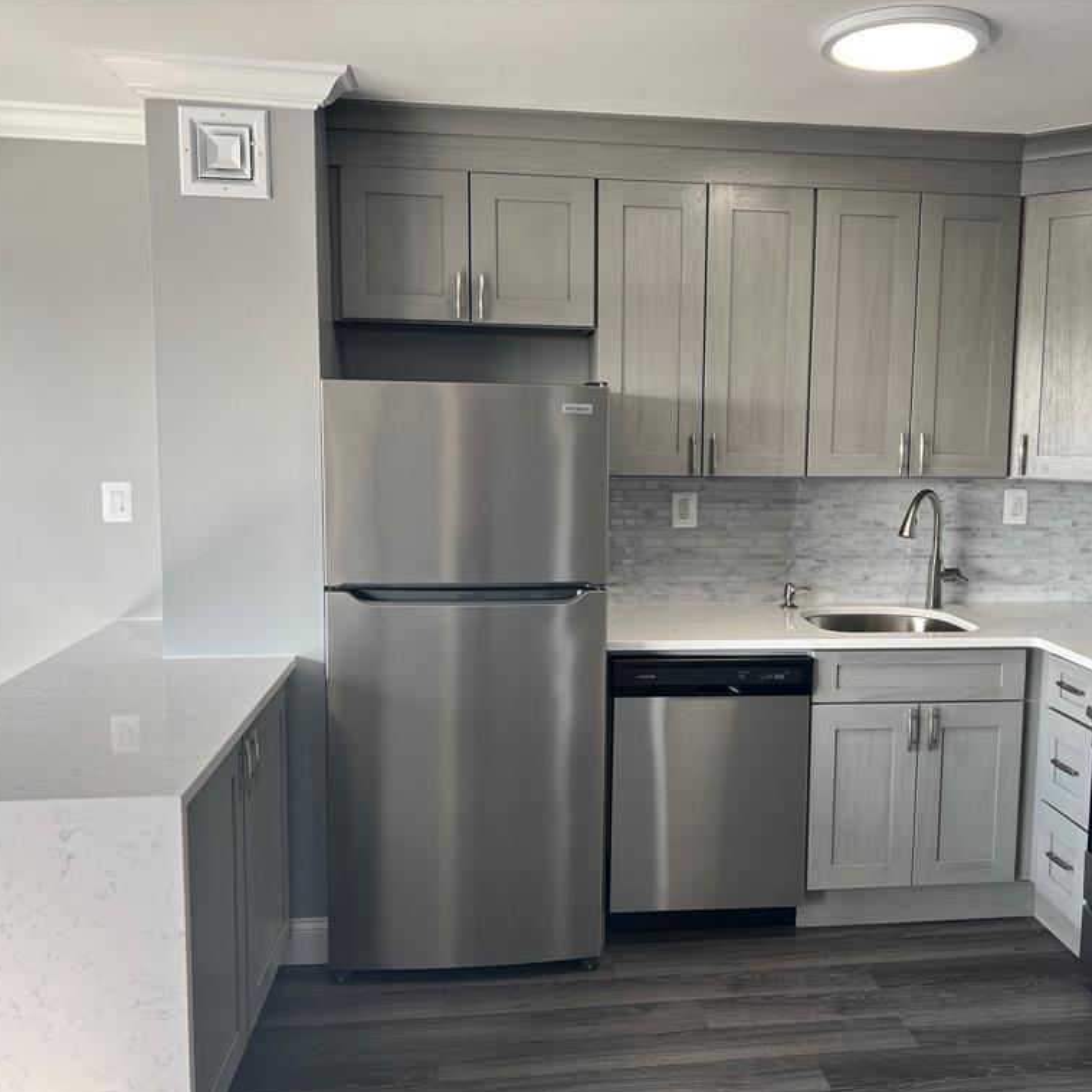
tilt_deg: -6.2
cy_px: 548
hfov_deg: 52.3
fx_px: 1106
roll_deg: -1.0
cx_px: 634
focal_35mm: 31
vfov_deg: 52.5
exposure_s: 1/121
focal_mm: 5.7
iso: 40
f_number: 1.5
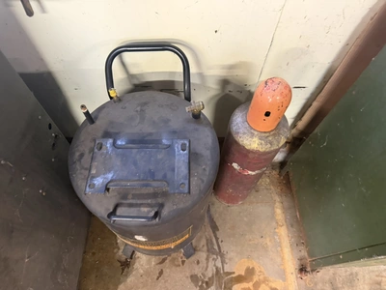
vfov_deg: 56.8
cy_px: 145
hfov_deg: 71.6
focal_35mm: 24
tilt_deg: -65.7
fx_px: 268
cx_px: 193
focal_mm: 6.76
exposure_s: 1/40
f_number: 1.78
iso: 800
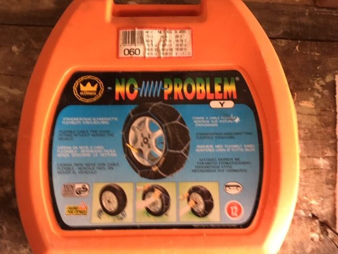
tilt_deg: -72.5
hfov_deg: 61.7
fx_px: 283
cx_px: 169
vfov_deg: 48.2
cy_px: 127
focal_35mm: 29
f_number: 2.2
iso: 200
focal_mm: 4.15
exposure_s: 1/20
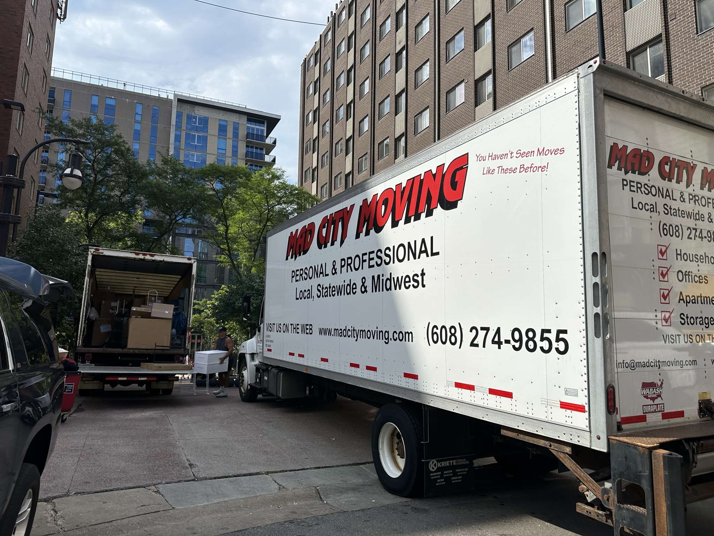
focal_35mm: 24
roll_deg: -2.5
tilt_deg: +6.3
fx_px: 495
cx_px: 357
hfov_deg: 71.6
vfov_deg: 56.8
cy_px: 268
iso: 80
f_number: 1.78
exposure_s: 1/6211
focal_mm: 6.86
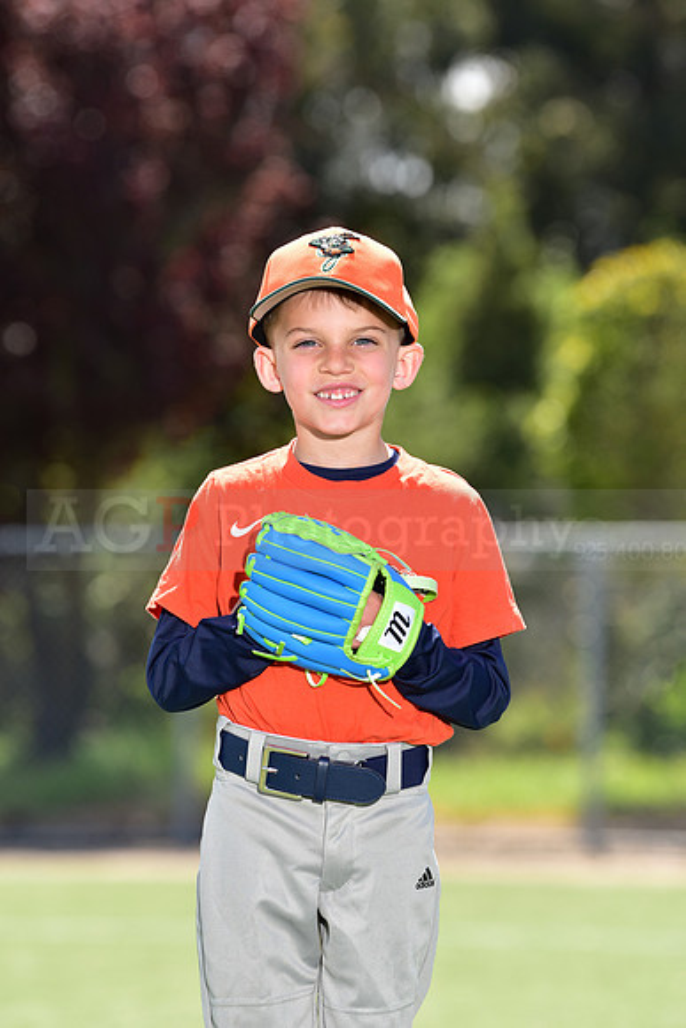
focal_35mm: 200
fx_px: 5713
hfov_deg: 6.9
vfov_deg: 10.3
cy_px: 514
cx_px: 343
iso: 80
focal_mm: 200
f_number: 5
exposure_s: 1/250
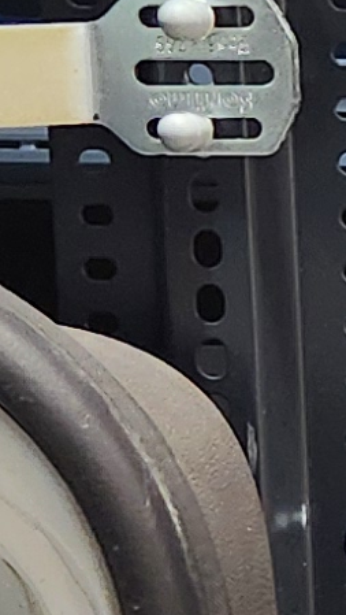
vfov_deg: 9.7
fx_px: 3632
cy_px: 385
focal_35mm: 223
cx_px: 1805
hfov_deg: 4.5
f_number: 1.8
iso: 160
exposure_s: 1/120
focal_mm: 5.4
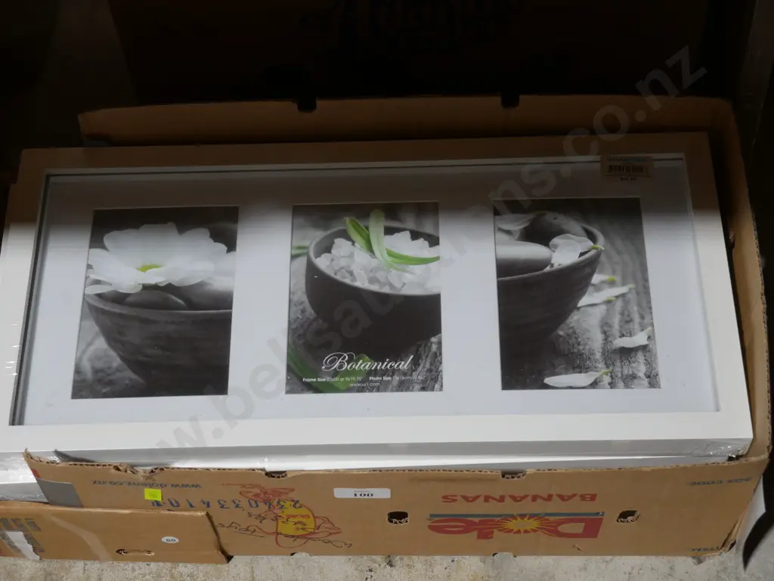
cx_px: 387
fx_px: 1387
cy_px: 290
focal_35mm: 62
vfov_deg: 23.7
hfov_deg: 31.2
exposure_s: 1/80
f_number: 5.4
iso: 640
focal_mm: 31
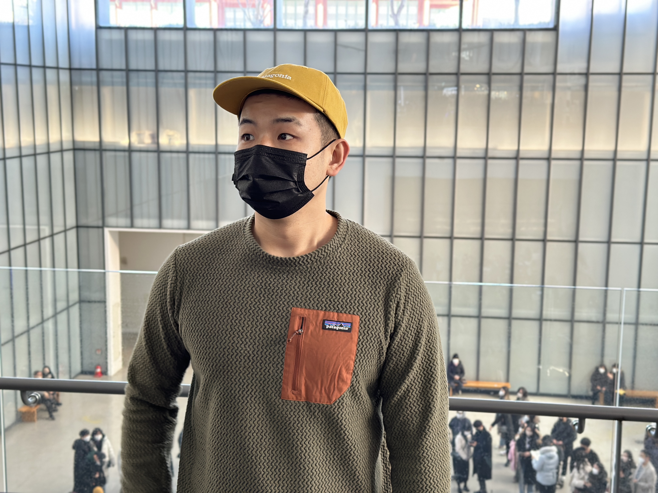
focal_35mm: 48
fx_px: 912
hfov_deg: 39.7
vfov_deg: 30.3
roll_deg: -1.2
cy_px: 246
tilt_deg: -10.3
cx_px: 329
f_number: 1.78
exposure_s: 1/60
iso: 125
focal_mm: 6.86
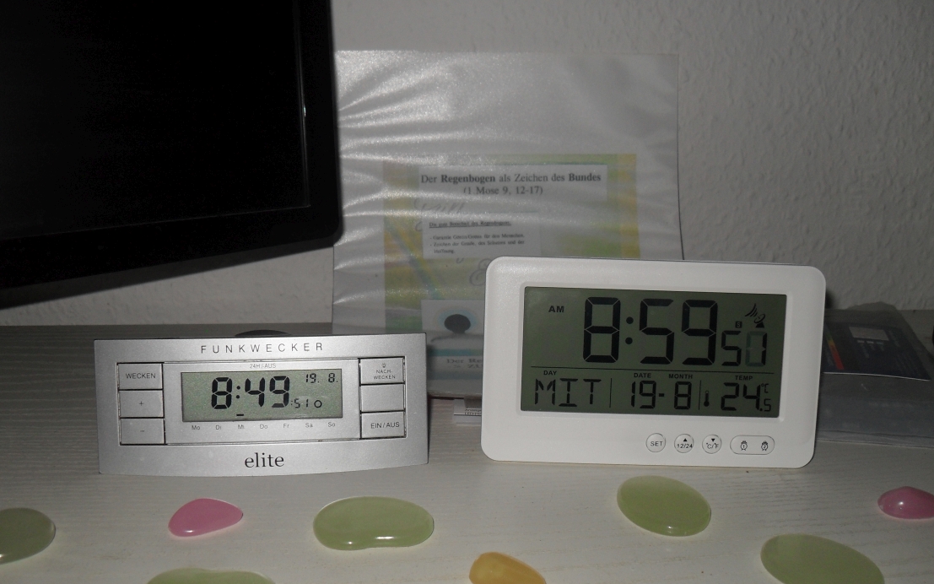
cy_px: 309
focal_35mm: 38
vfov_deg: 33.6
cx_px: 472
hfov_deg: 51.5
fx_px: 967
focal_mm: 6.2
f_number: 8.9
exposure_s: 1/45
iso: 100
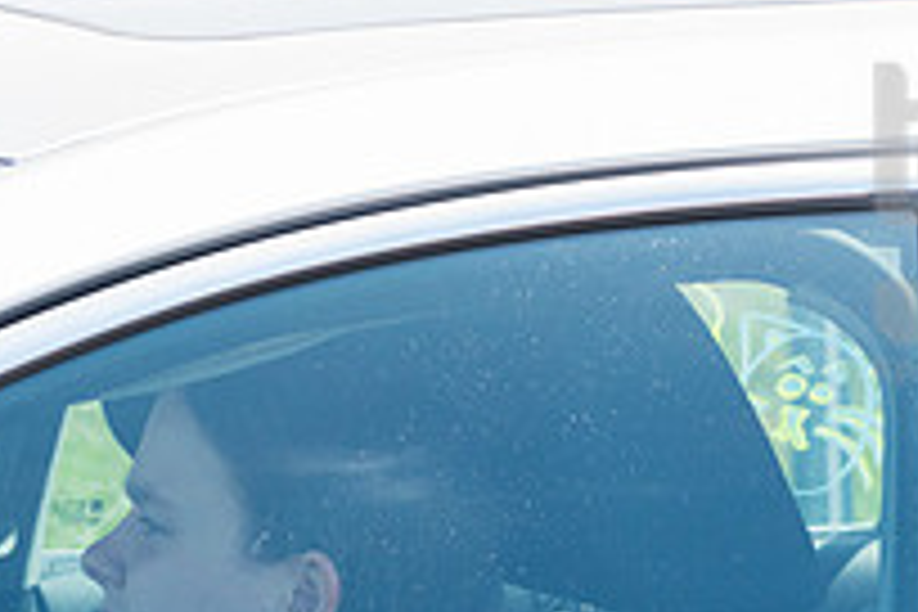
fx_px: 8720
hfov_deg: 6.0
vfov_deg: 4.0
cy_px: 844
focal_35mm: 342
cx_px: 374
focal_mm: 120
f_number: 7.1
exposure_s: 1/800
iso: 1000
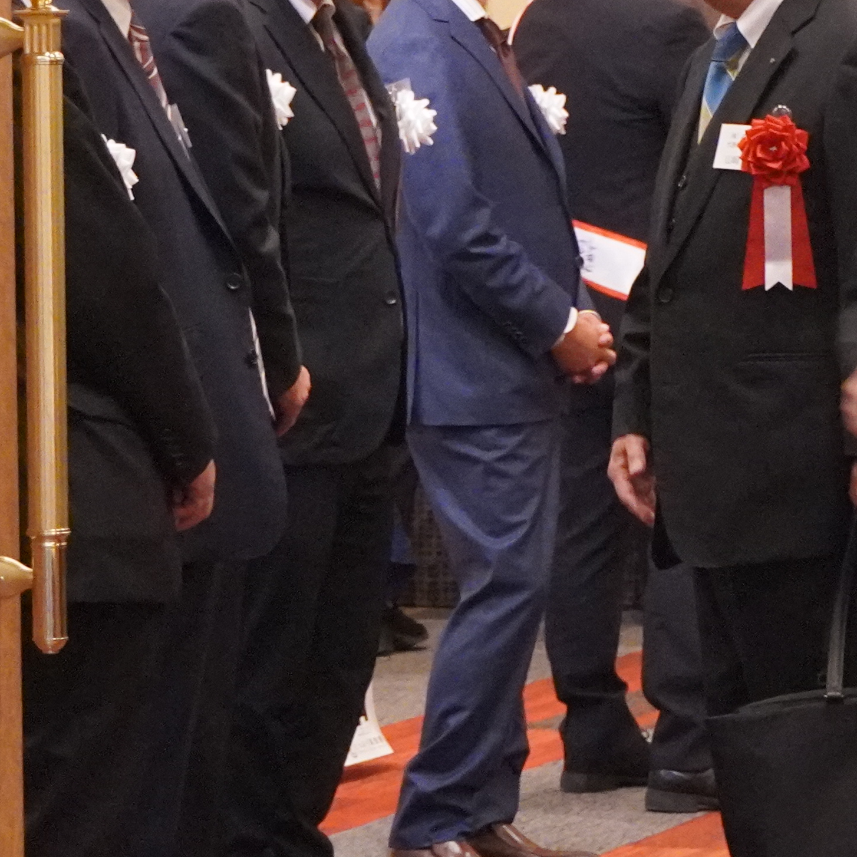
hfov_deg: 7.4
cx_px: 673
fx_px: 6631
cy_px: 381
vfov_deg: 7.4
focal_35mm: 237
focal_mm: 45
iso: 6400
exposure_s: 1/50
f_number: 5.6
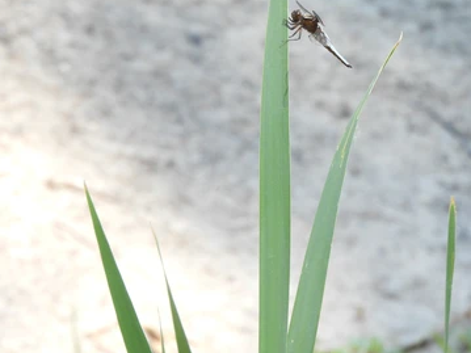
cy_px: 49
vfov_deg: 1.0
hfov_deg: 1.4
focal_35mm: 1426
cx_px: 304
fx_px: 19396
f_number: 5.6
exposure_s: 1/125
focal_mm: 143
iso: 100
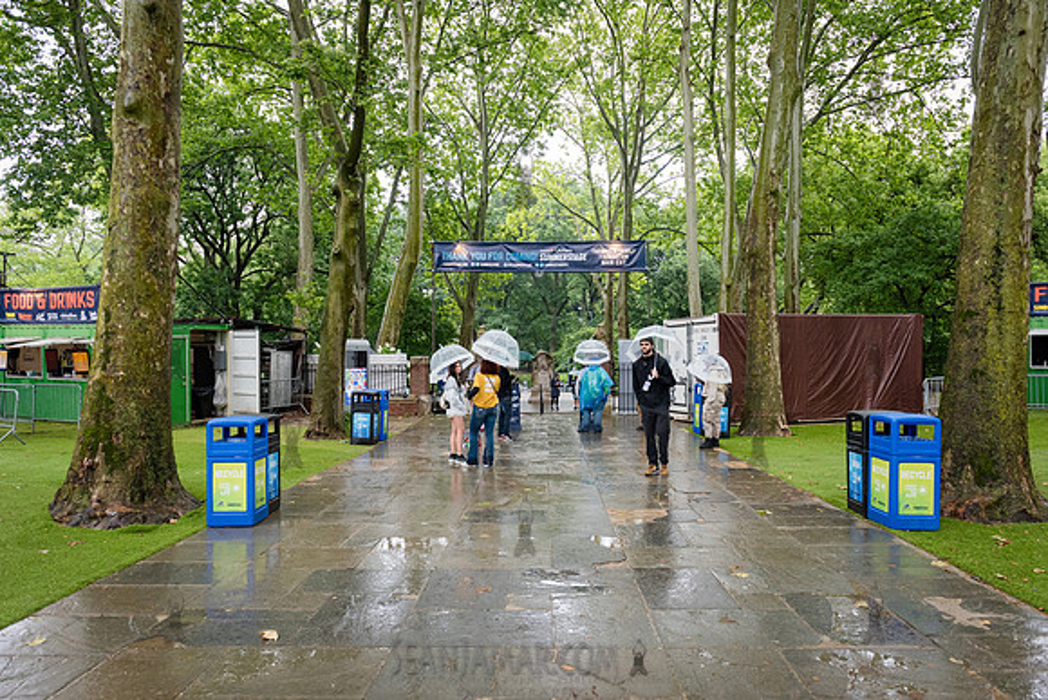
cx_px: 524
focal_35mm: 24
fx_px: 703
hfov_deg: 73.4
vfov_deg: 52.9
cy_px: 350
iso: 2000
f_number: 4.5
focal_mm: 24
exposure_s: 1/400
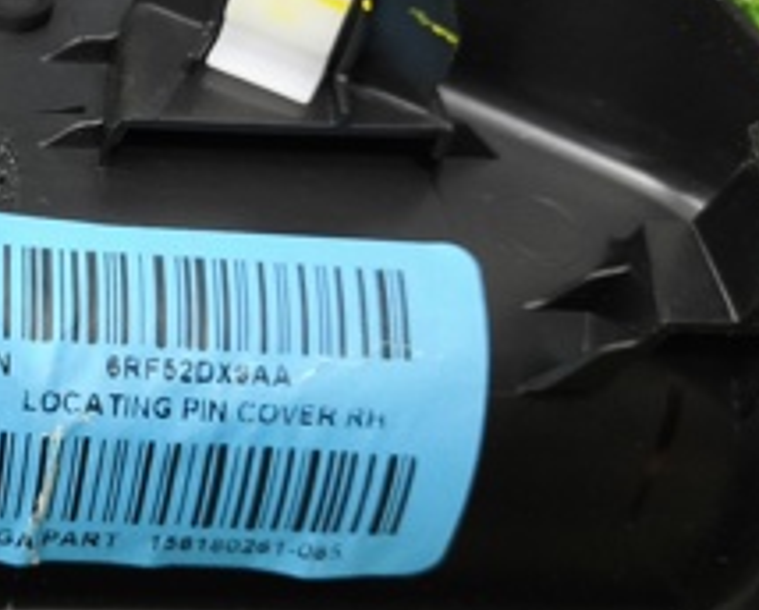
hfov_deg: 25.7
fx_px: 1508
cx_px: -124
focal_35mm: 67
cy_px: 206
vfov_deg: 22.8
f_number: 1.7
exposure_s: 1/33.3
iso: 640
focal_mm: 5.35
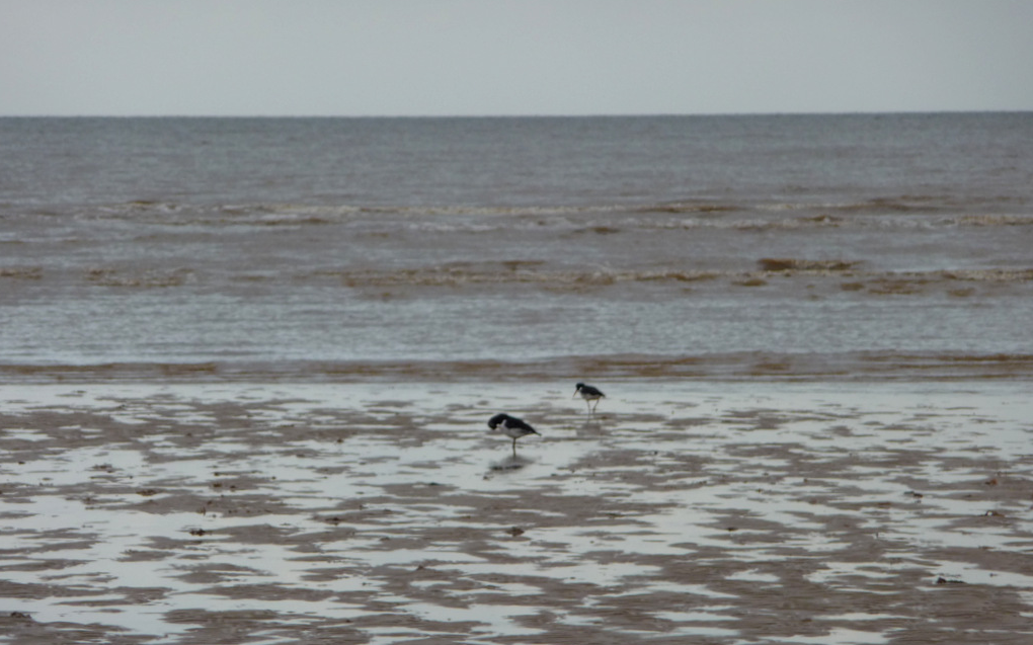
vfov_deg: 4.4
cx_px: 515
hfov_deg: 7.0
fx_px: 8388
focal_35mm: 298
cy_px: 341
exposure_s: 1/1000
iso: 100
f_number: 4.9
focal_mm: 47
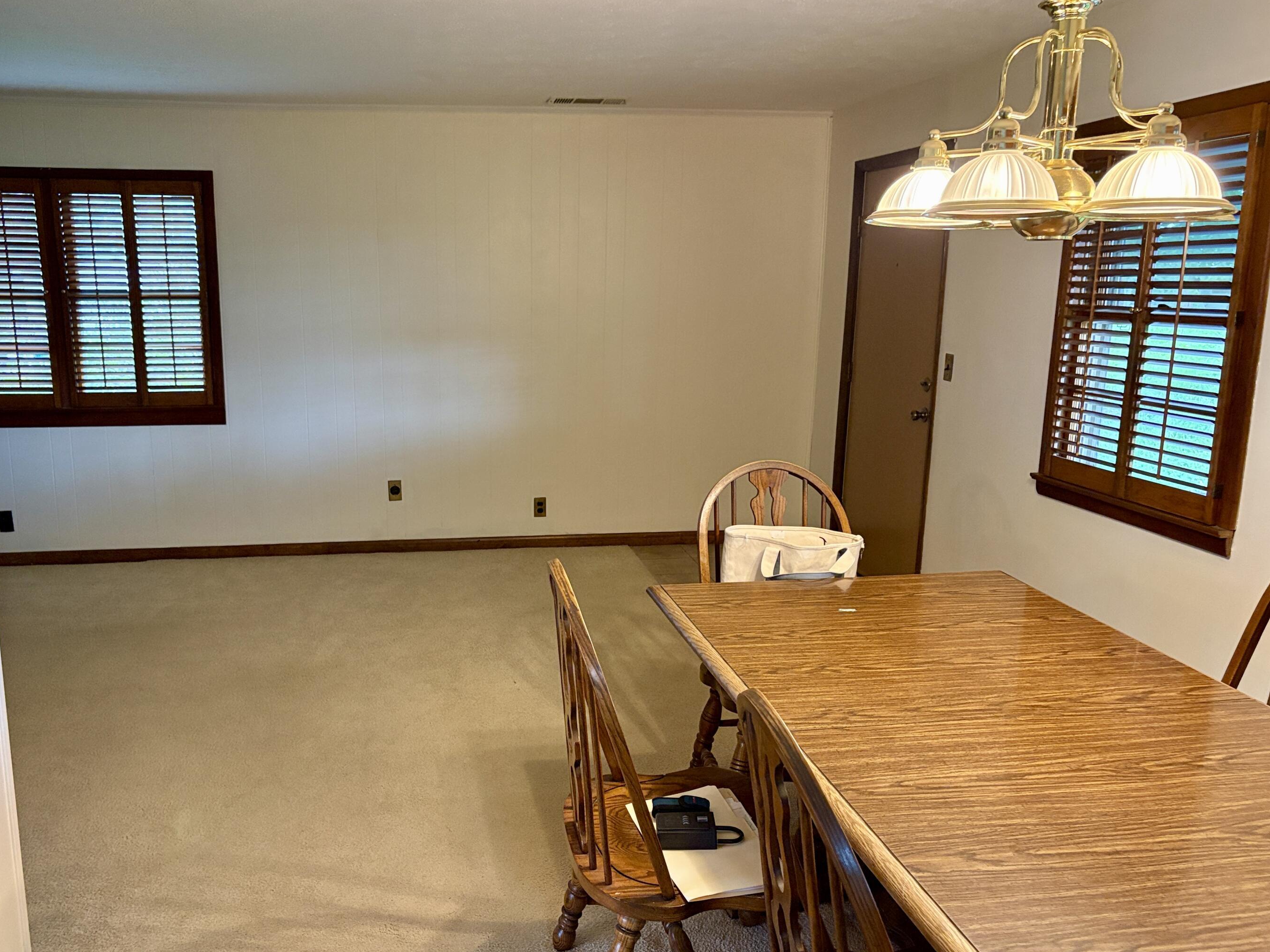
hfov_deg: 61.5
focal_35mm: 29
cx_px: 562
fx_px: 1064
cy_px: 497
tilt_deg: -10.8
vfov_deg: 48.2
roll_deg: +0.6
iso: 500
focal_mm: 5.96
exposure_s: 1/60
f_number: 1.6
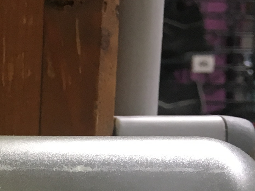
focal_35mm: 126
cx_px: -190
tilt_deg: -5.4
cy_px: 367
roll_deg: -0.4
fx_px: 928
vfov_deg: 10.8
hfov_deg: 14.0
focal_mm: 4.15
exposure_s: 1/33
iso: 40
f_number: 2.2
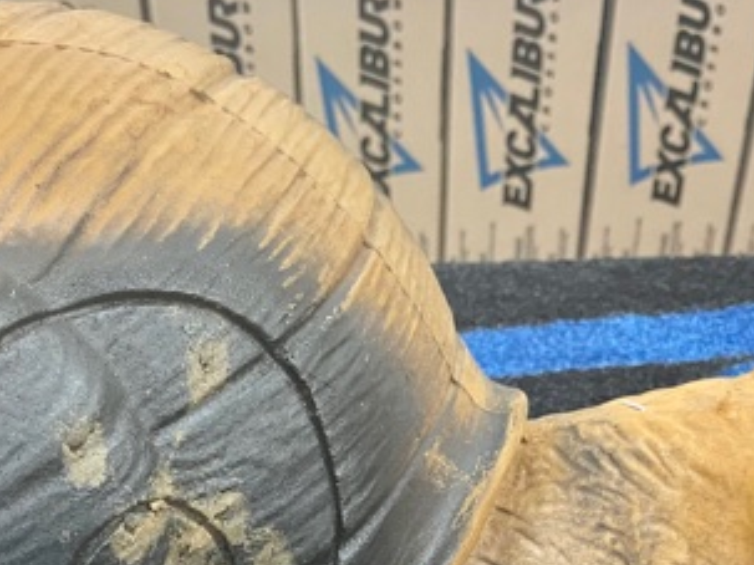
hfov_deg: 34.7
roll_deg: +4.6
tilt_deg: -37.5
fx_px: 1198
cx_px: 261
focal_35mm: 55
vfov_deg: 25.7
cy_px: 510
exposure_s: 1/50
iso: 320
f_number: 1.6
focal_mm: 4.2
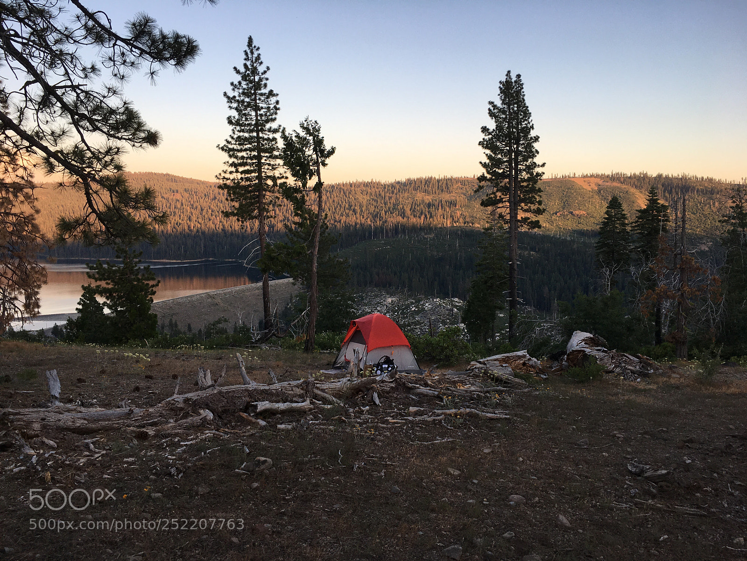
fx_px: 626
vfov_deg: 48.2
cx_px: 374
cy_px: 280
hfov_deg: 61.7
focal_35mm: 29
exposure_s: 1/222
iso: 25
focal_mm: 4.15
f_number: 2.2
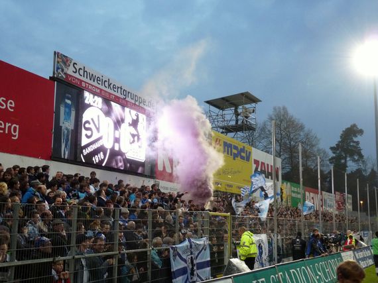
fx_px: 502
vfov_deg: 31.5
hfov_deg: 41.3
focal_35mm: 46
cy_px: 142
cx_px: 189
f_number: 3.2
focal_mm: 8.2
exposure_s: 1/50
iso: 400
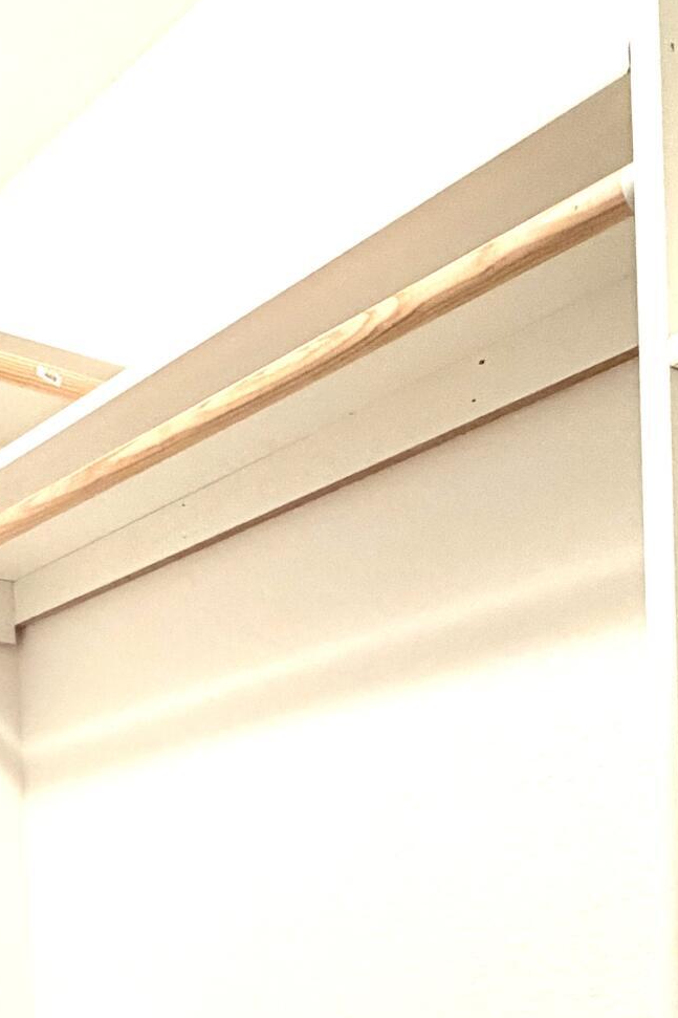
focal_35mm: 45
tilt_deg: -1.8
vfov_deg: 38.4
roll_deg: +3.0
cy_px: 1033
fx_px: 1272
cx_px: -53
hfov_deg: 27.5
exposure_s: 1/60
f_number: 2.2
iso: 320
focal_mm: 2.22
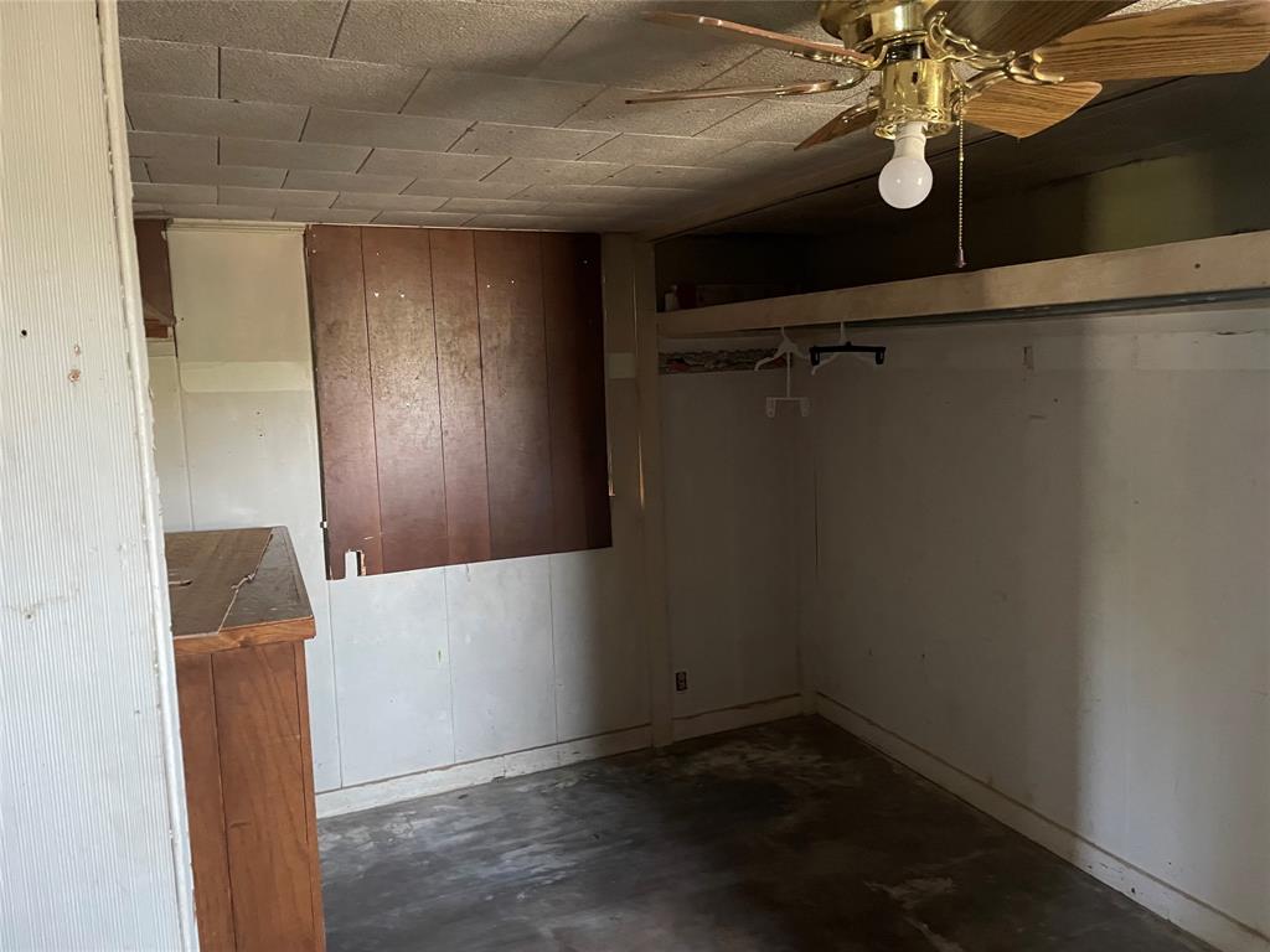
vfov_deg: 53.1
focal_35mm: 26
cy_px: 476
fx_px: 954
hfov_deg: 67.3
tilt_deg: -6.4
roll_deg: +2.0
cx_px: 635
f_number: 1.6
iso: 640
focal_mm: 4.2
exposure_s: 1/30
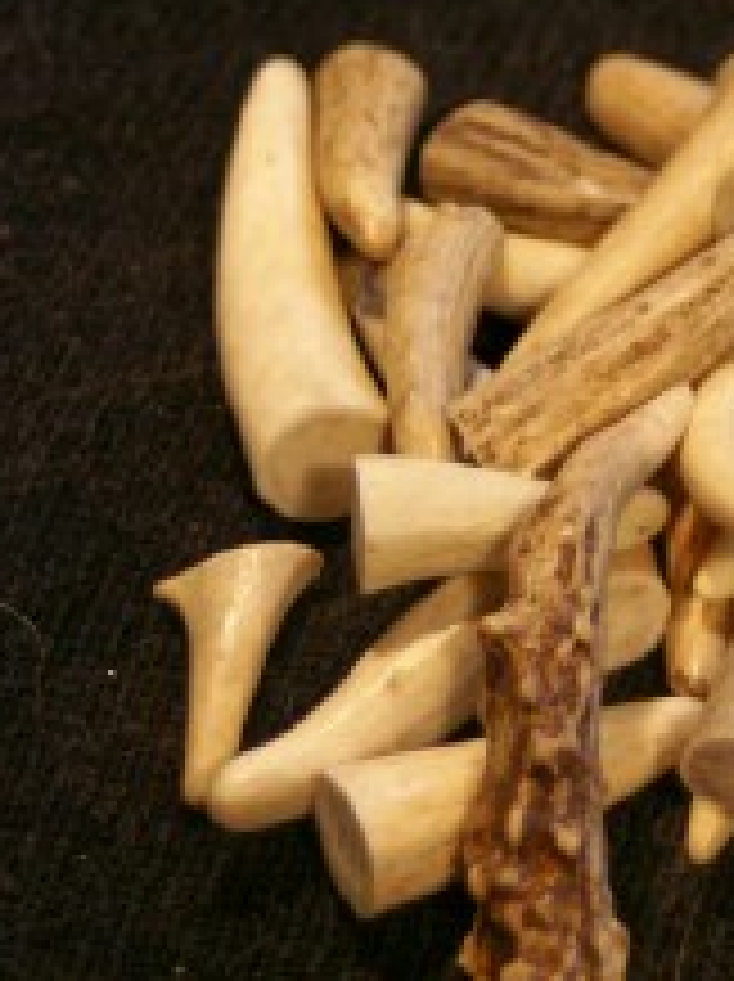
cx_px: 806
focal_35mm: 185
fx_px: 5241
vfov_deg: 10.7
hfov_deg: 8.0
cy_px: 502
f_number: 5.6
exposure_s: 1/160
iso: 800
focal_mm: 70
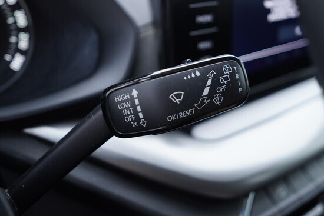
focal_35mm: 36
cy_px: 108
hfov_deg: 53.1
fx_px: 324
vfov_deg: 36.9
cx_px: 162
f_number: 2.8
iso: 320
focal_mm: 24
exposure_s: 1/40
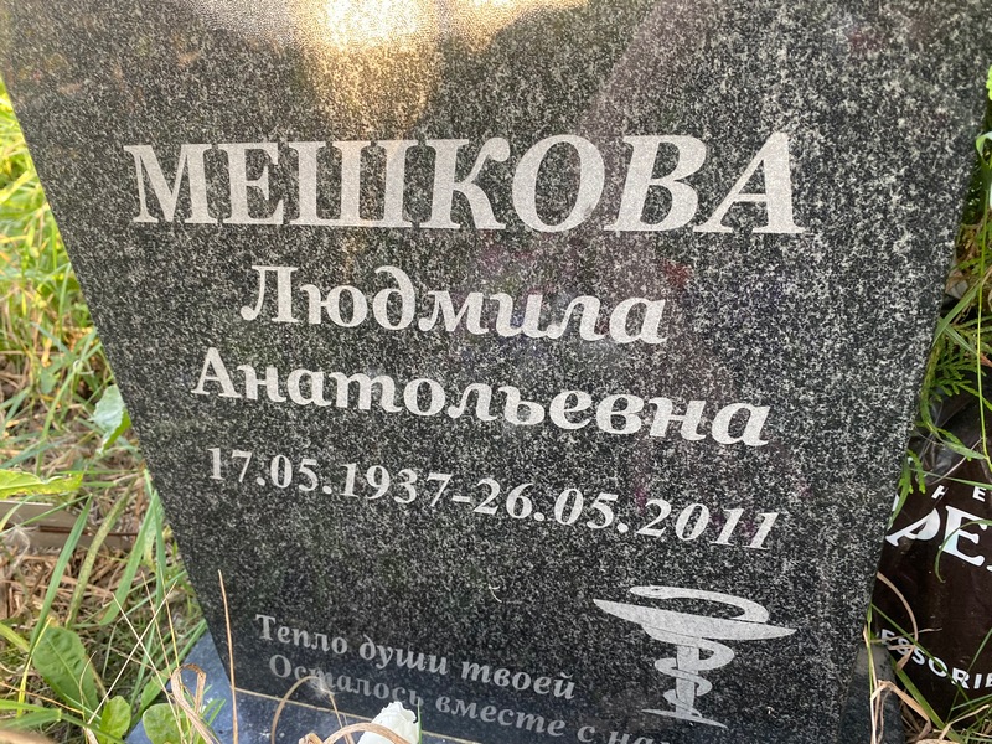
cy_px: 372
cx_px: 496
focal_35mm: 26
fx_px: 745
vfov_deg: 53.1
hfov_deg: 67.3
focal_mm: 4.25
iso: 125
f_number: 1.8
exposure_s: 1/114
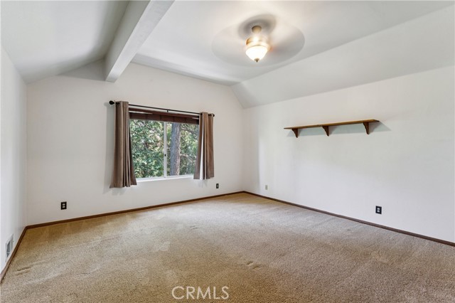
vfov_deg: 72.3
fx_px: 207
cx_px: 228
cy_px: 152
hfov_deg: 95.4
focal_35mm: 16
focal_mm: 16.4
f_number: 13
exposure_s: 2
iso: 100
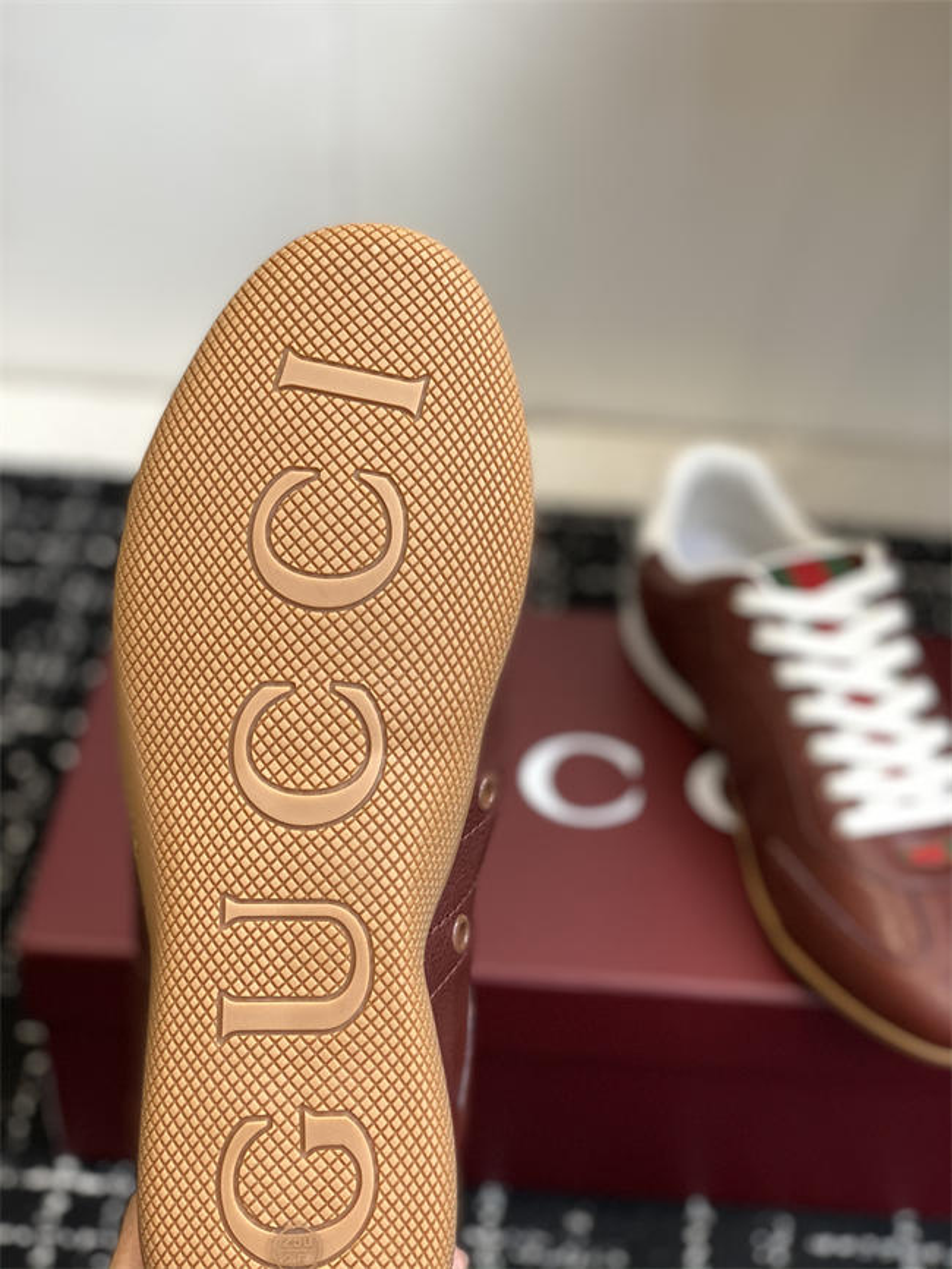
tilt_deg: -40.0
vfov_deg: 36.8
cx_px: 476
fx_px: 1906
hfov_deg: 28.0
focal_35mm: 52
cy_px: 634
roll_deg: -3.0
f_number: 2
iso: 100
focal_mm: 6
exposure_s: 1/122
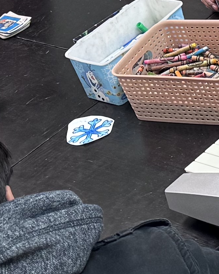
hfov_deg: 9.5
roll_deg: +16.6
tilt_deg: -21.8
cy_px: -104
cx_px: 259
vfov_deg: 11.6
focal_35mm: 161
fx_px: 1304
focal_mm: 6.76
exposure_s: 1/120
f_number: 1.78
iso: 200
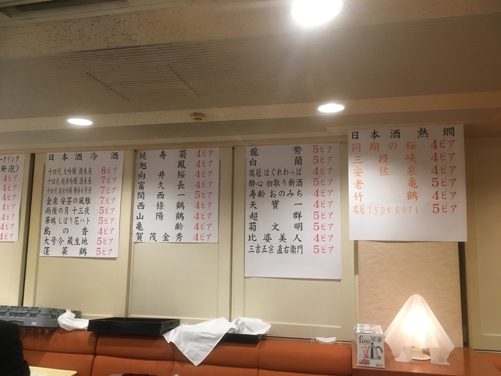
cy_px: 188
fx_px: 420
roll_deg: -1.2
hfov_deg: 61.7
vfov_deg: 48.2
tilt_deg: +7.1
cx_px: 250
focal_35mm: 29
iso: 80
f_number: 2.2
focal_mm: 4.15
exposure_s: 1/30
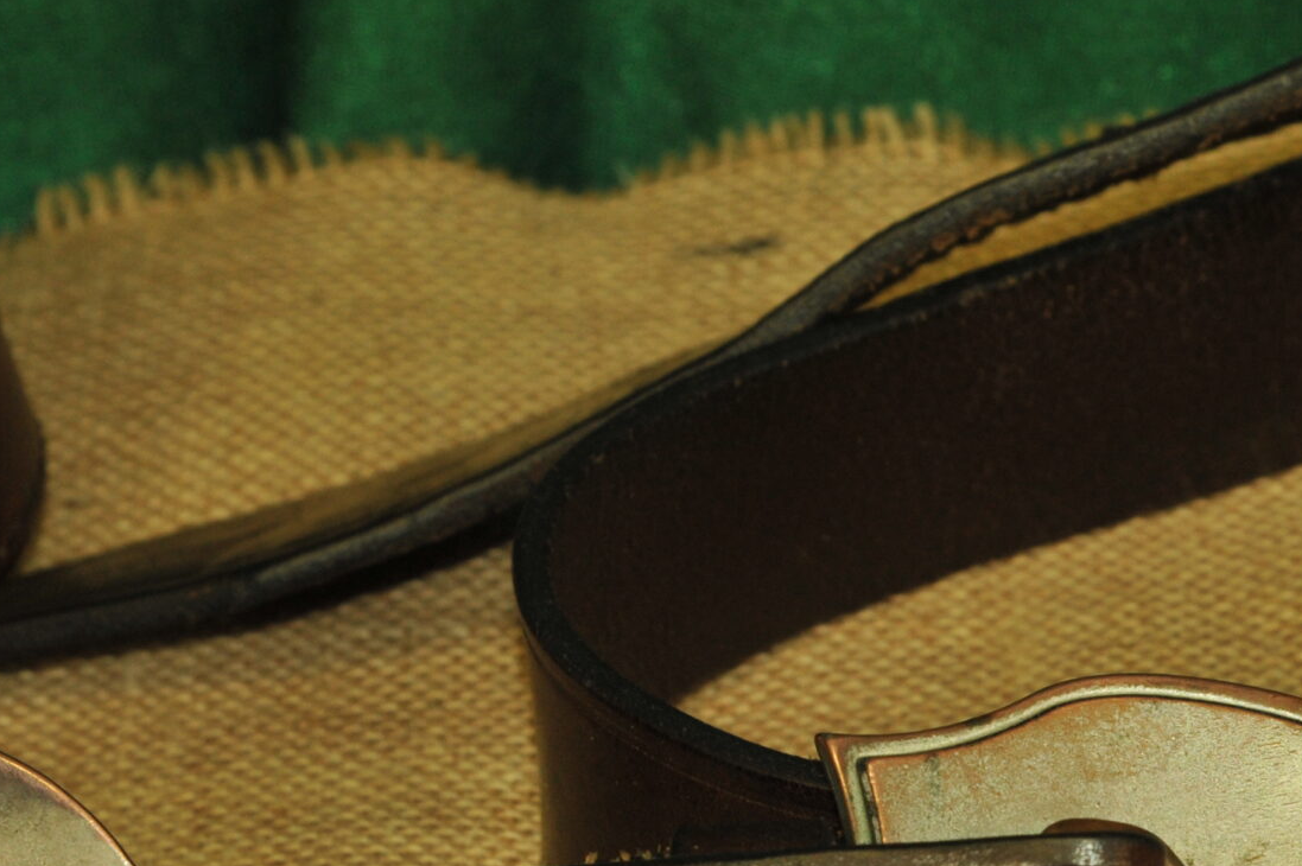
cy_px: 1005
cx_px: 1300
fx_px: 10120
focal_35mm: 280
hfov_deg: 7.3
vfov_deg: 4.9
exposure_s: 1/60
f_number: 10
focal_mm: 120
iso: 1250
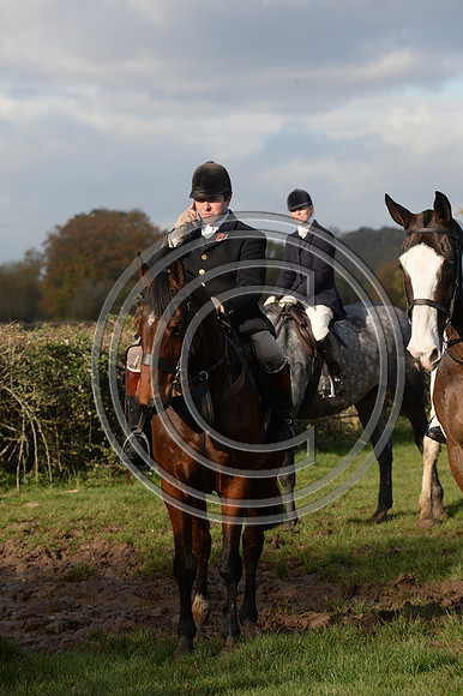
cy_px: 348
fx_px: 3476
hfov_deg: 7.6
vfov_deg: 11.4
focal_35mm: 180
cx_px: 232
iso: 800
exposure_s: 1/1000
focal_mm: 180
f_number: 7.1
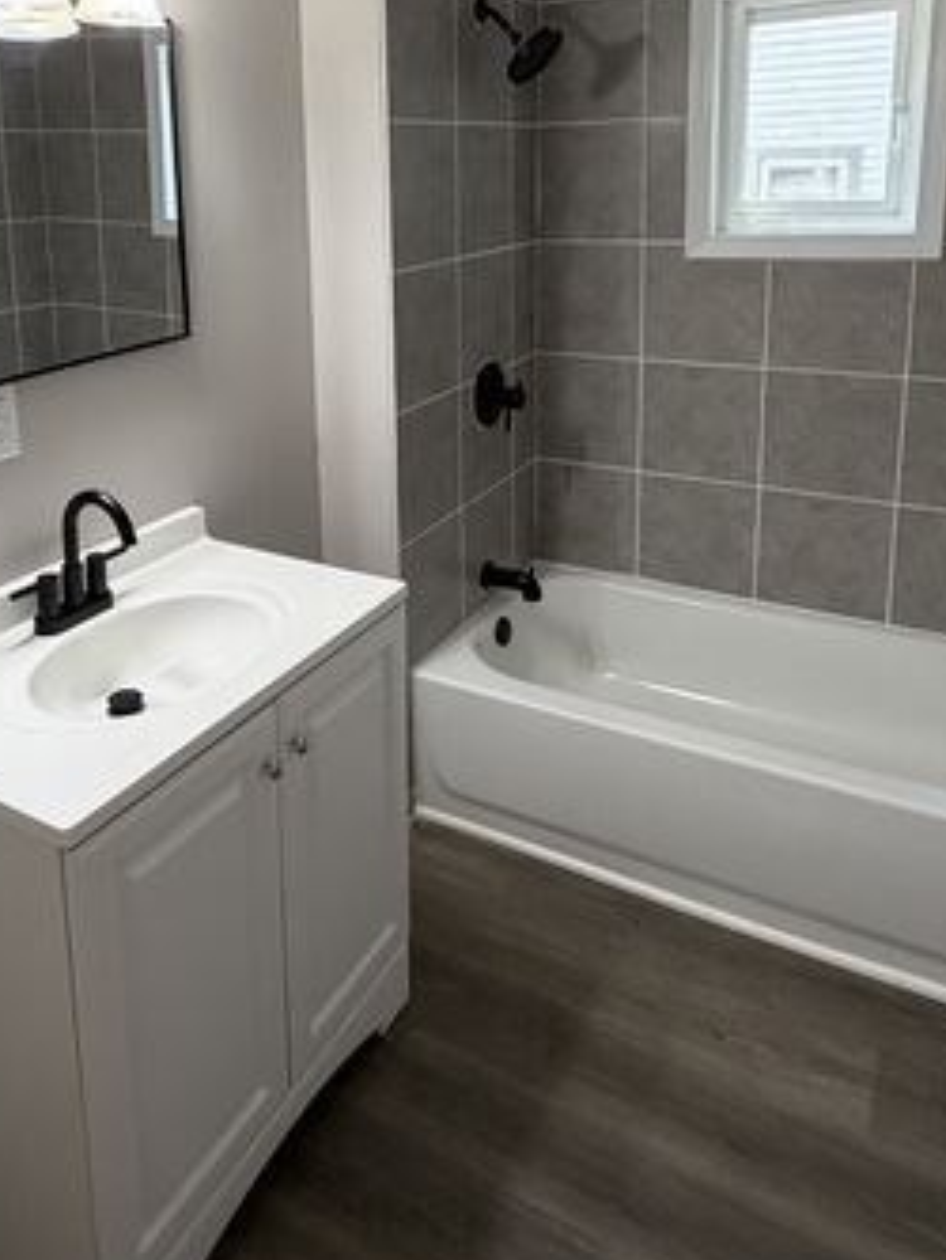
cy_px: 382
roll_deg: +3.3
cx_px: 358
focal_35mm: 28
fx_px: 1020
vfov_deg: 61.3
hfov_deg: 49.3
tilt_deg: -12.6
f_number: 2.2
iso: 200
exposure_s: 1/120
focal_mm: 2.22
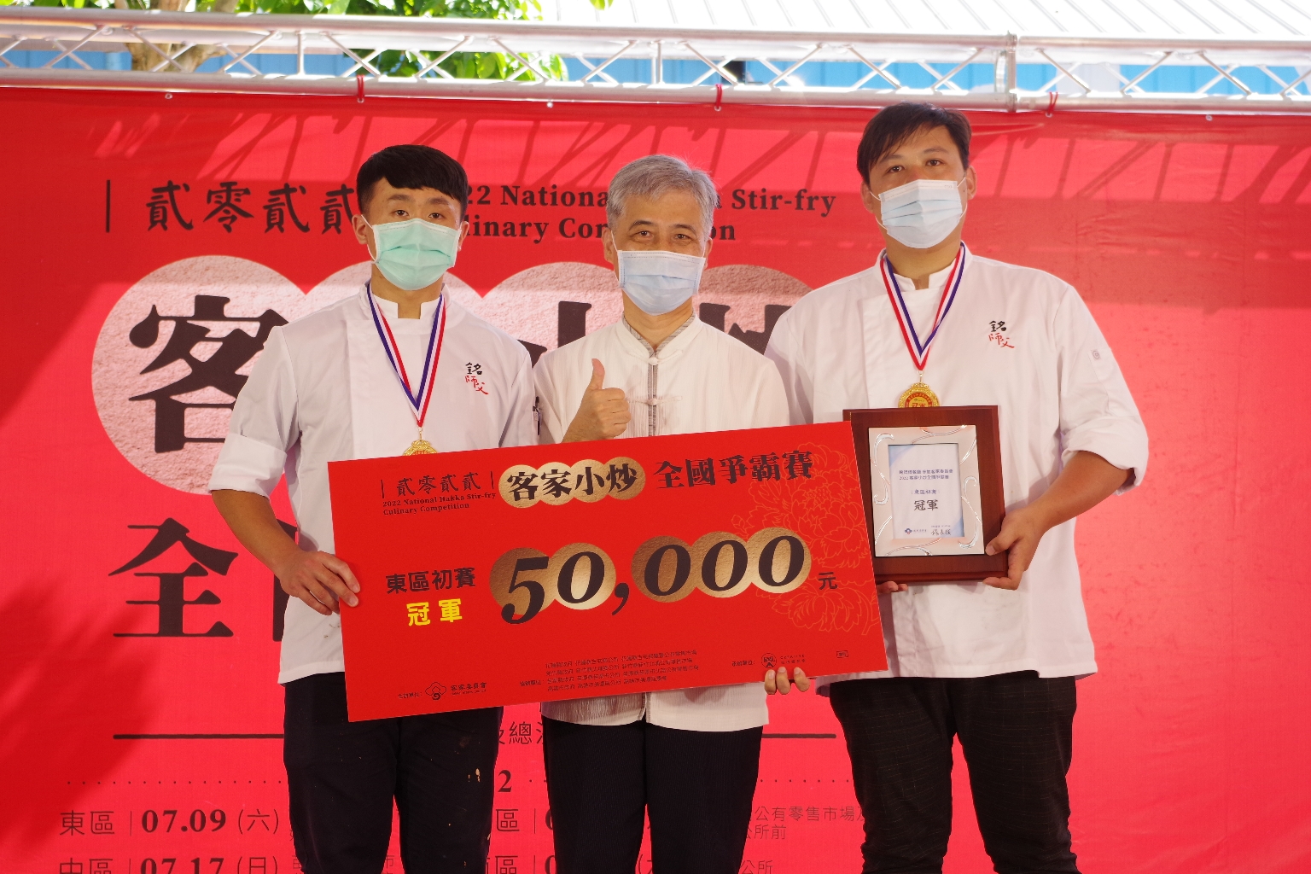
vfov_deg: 16.6
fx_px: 3004
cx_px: 656
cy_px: 437
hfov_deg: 24.6
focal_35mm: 82
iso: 400
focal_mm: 55
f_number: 8
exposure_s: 1/125
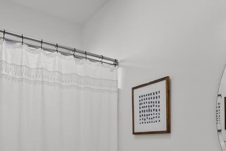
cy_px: 143
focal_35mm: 33
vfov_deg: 36.7
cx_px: 118
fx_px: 207
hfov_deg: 57.2
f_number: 9
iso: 200
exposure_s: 1/25
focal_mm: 16
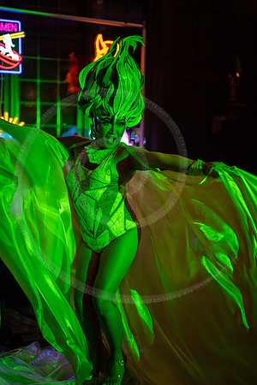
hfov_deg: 27.0
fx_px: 535
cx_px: 128
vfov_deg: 39.6
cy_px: 192
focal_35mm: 50
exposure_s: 1/400
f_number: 1.3
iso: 800
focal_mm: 50
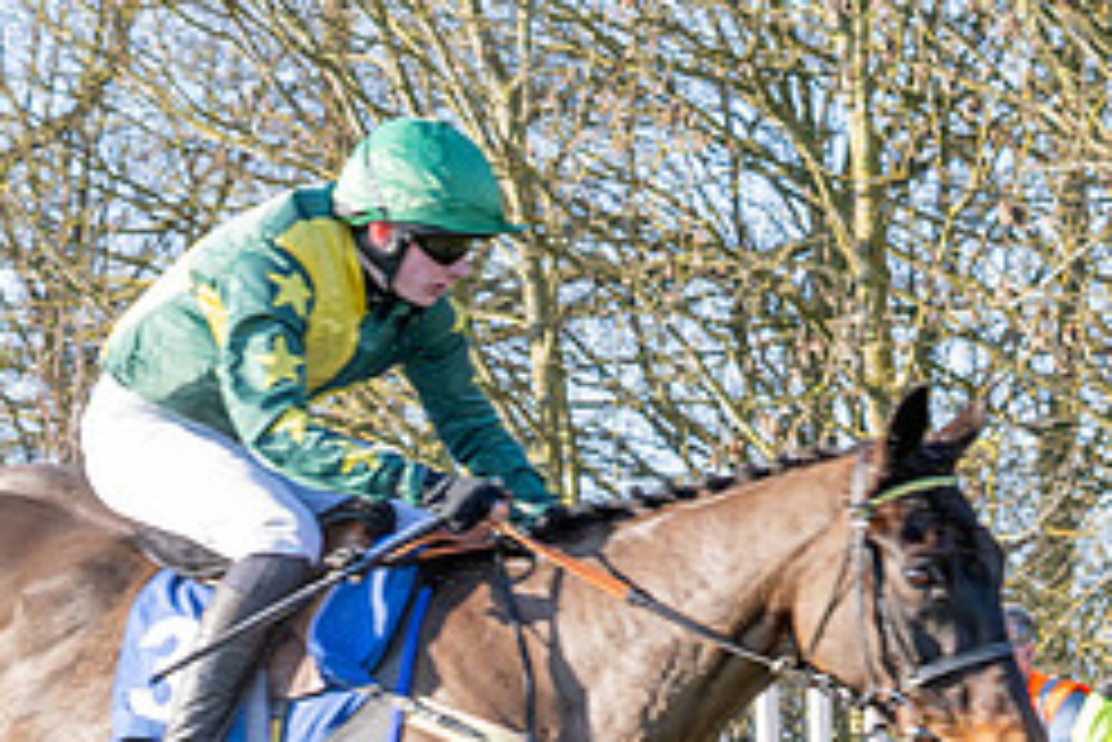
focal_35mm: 235
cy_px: 888
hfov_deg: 8.7
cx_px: -108
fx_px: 7263
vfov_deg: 5.8
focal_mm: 49
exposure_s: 1/1250
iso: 400
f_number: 4.5
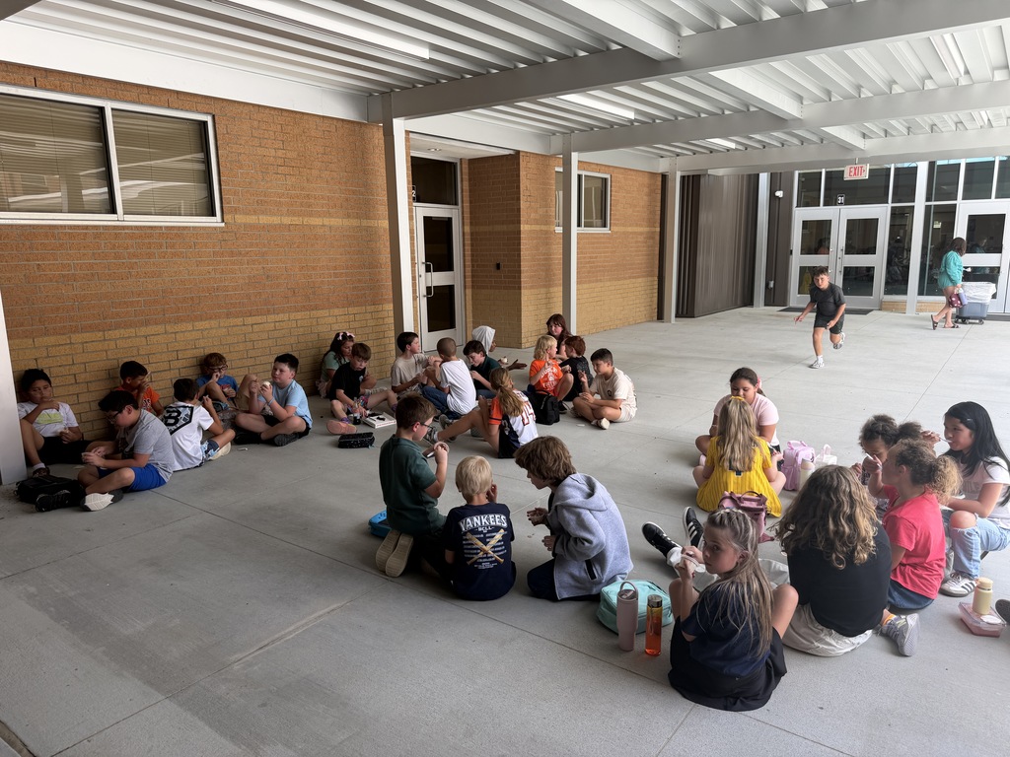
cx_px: 505
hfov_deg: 71.6
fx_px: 700
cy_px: 378
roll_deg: +1.6
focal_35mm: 24
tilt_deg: -9.8
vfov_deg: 56.8
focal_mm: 6.76
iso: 80
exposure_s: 1/467
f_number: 1.78
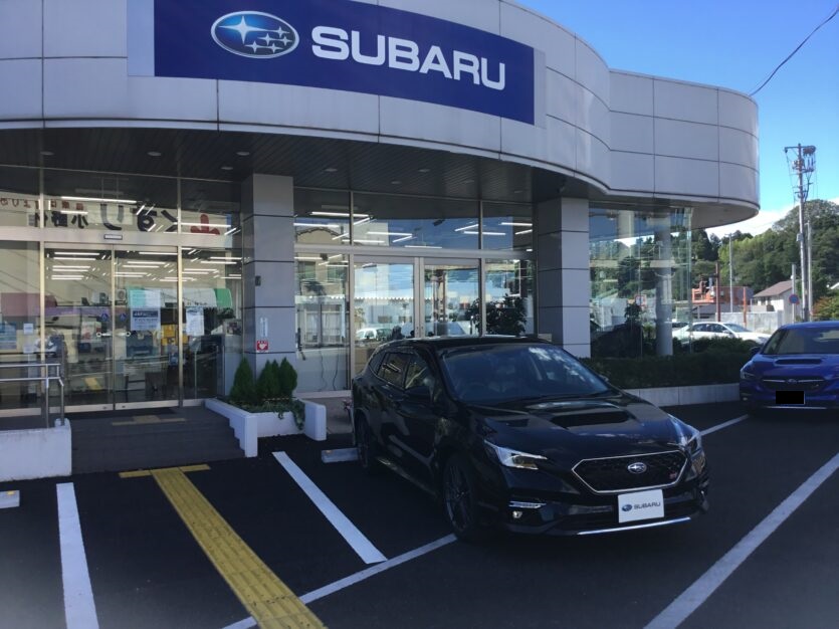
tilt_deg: +0.5
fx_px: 751
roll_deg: +1.5
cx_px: 420
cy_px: 314
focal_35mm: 31
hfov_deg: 58.4
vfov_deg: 45.4
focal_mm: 3.3
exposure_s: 1/500
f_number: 2.4
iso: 25
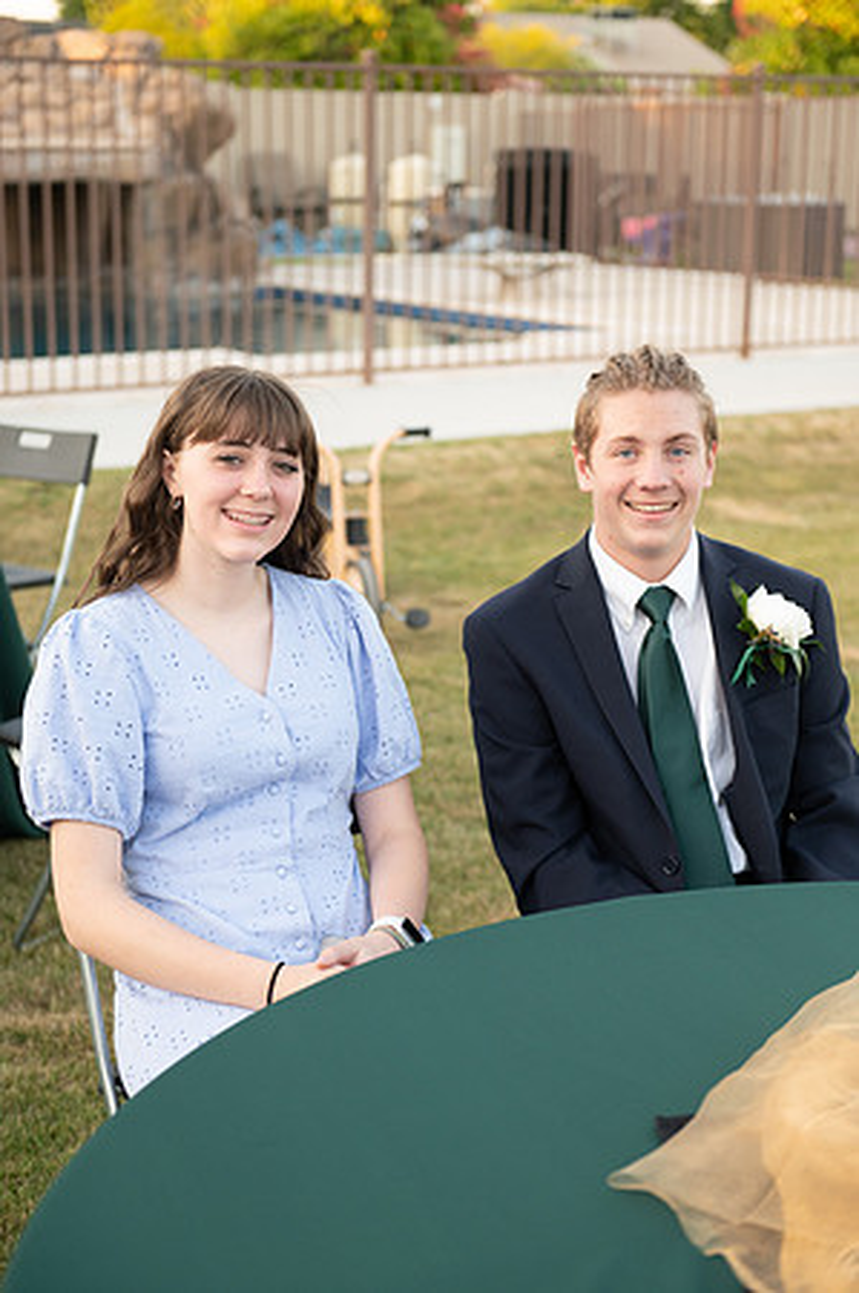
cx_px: 430
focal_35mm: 58
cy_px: 646
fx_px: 2081
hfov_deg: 23.3
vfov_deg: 34.5
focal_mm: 58
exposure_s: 1/800
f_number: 3.5
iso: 1600
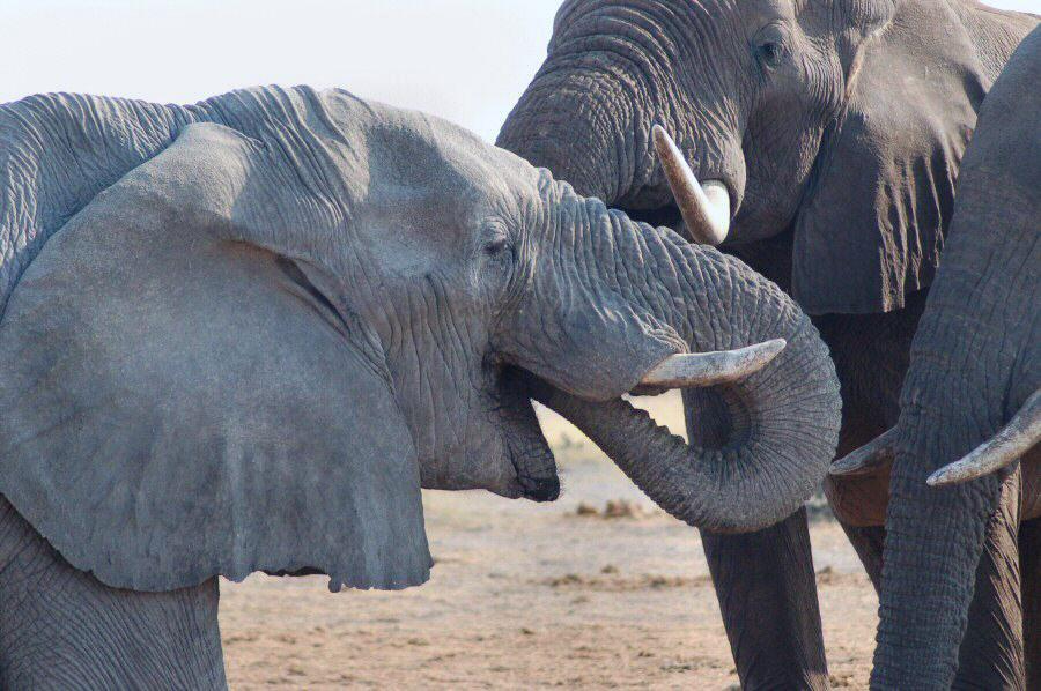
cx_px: 520
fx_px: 6282
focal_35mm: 218
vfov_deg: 6.3
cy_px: 346
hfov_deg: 9.5
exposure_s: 1/400
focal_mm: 145
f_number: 4.5
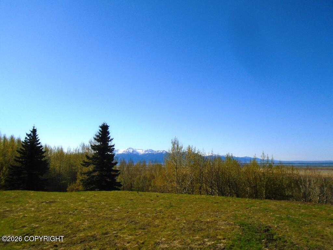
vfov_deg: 53.1
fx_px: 250
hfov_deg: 67.3
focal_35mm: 26
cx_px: 166
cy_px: 125
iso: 100
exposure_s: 1/320
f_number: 8
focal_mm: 4.6
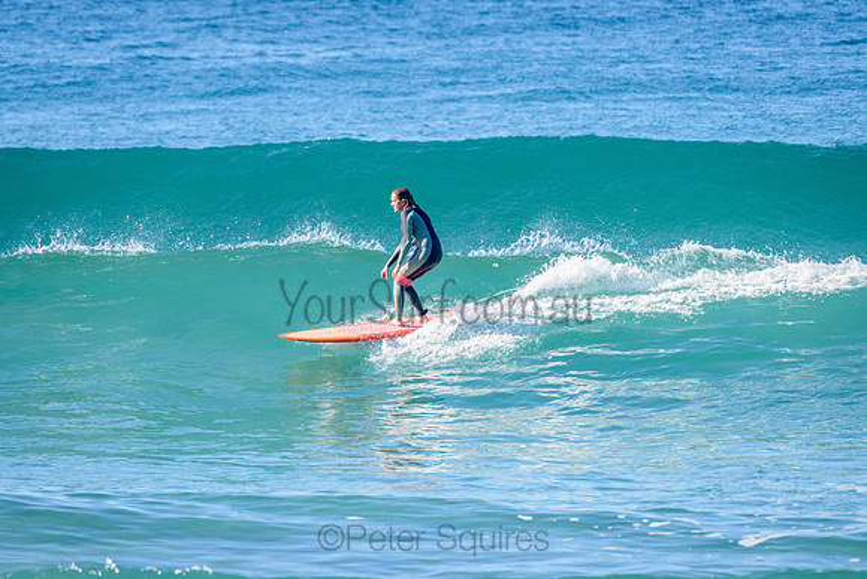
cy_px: 282
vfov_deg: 2.2
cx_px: 378
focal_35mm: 613
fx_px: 14772
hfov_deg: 3.4
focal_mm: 500
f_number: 5.6
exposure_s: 1/2000
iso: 320
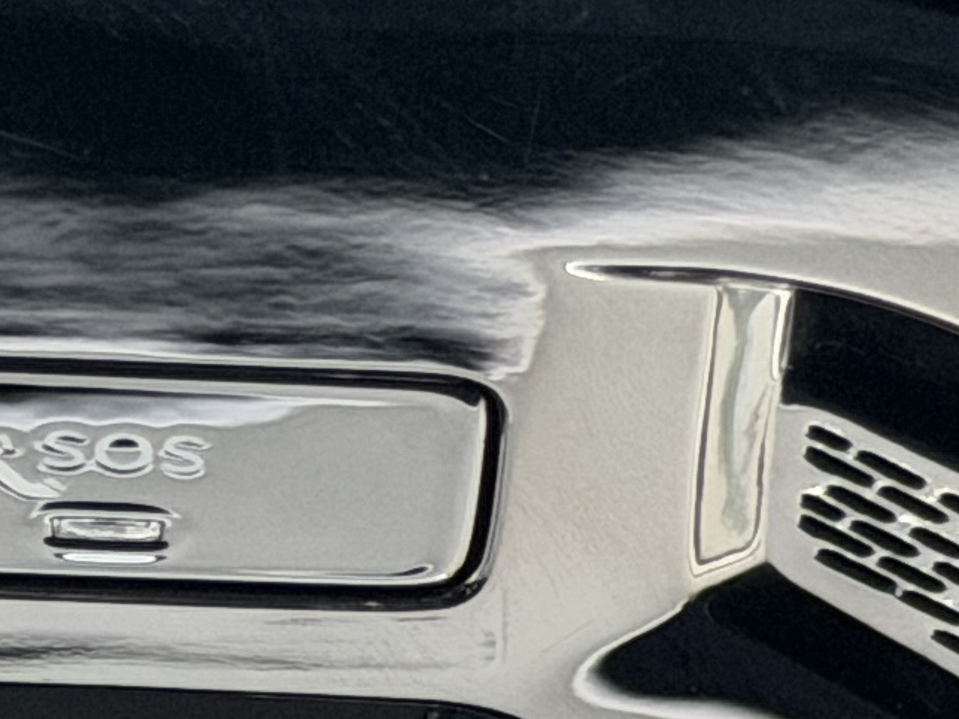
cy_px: 1116
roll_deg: -0.3
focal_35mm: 301
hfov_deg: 6.6
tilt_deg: +22.9
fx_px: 8337
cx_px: 89
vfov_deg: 4.9
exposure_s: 1/60
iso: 250
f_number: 1.78
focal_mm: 6.76
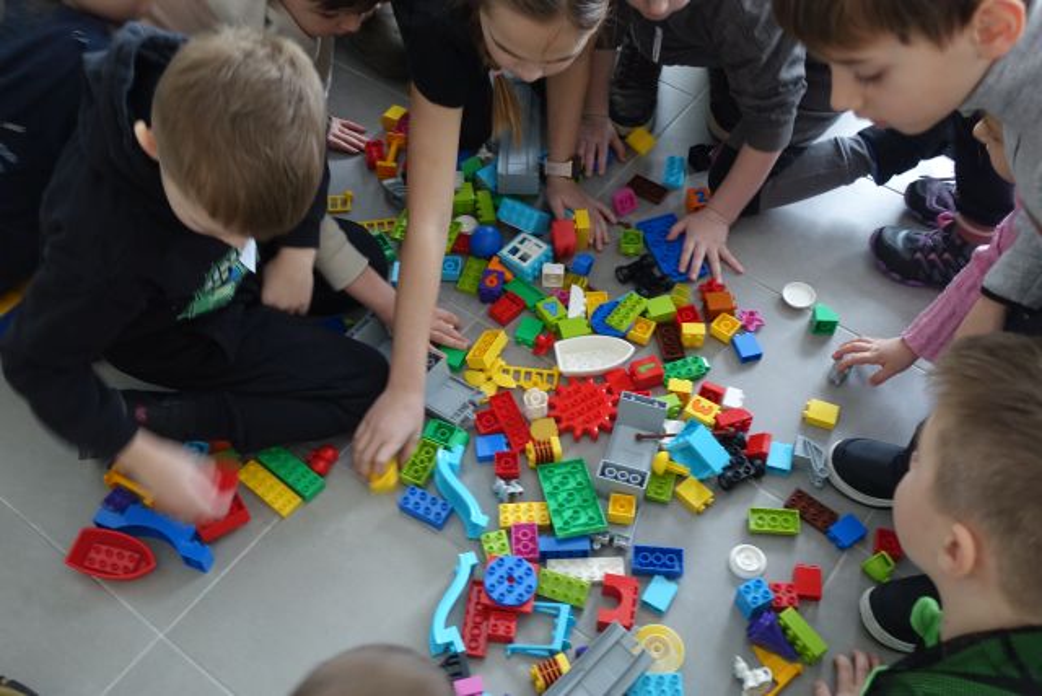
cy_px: 348
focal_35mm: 40
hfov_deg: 48.4
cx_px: 521
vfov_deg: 33.4
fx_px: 1158
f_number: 2.8
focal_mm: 14.53
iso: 400
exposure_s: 1/40
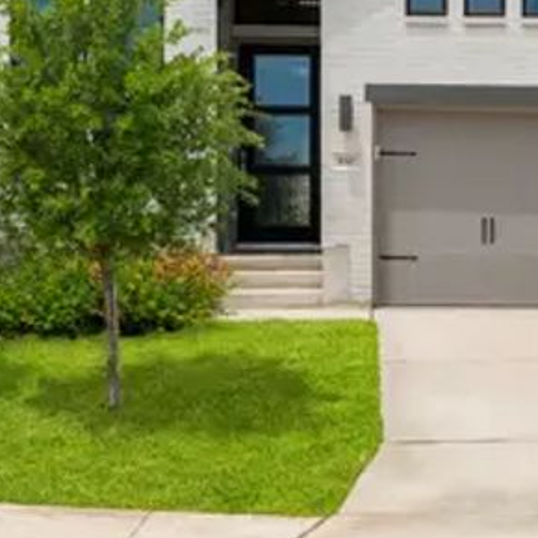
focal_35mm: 88
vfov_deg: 18.9
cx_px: 466
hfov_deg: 19.3
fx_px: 1556
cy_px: -34
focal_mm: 29.5
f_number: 8
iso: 800
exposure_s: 1/800
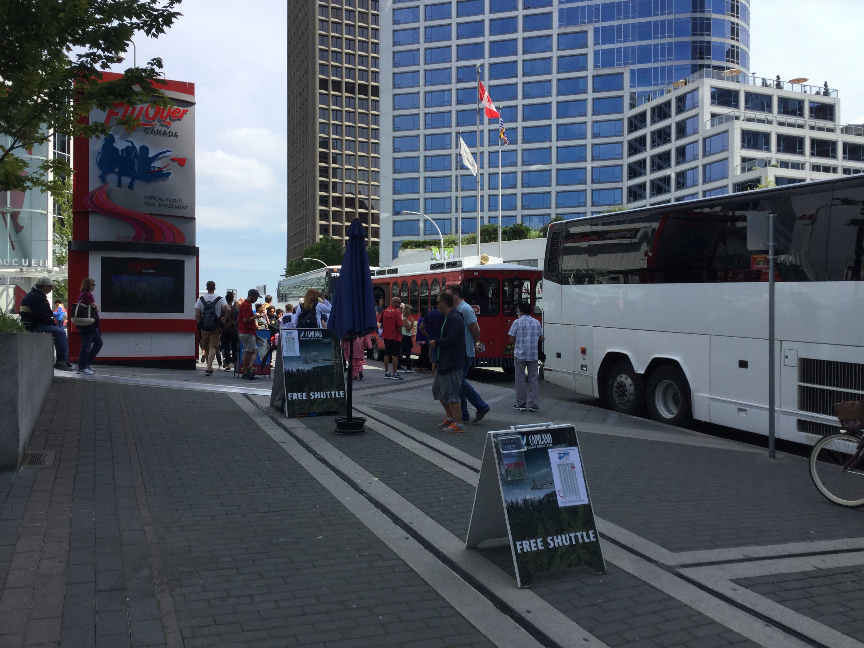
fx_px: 774
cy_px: 324
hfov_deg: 58.4
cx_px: 432
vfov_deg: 45.4
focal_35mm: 31
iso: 25
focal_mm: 3.3
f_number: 2.4
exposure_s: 1/867
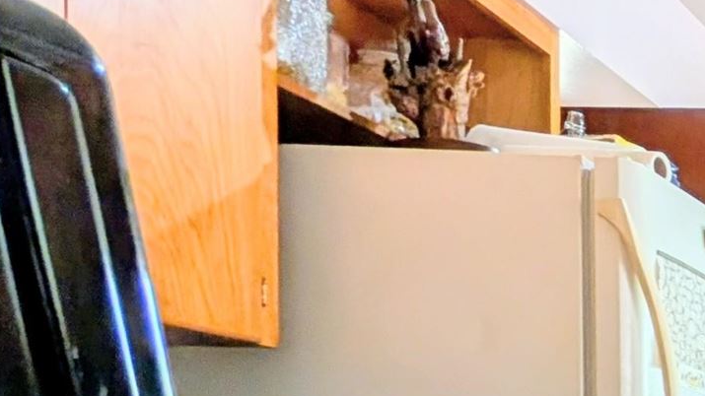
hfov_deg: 20.3
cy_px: 536
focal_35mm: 56
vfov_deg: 19.5
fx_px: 1047
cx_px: 1363
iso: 89
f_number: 1.7
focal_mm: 2.02
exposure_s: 1/60
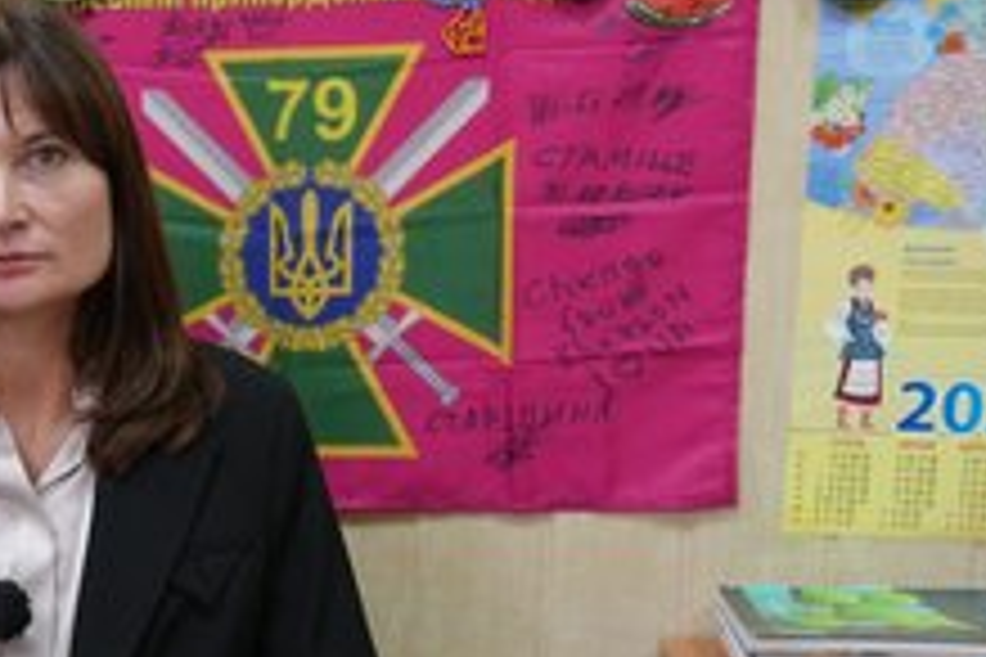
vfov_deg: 21.1
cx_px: 189
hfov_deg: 30.6
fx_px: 1753
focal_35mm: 64
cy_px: 448
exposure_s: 1/160
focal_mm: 35
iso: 1250
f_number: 4
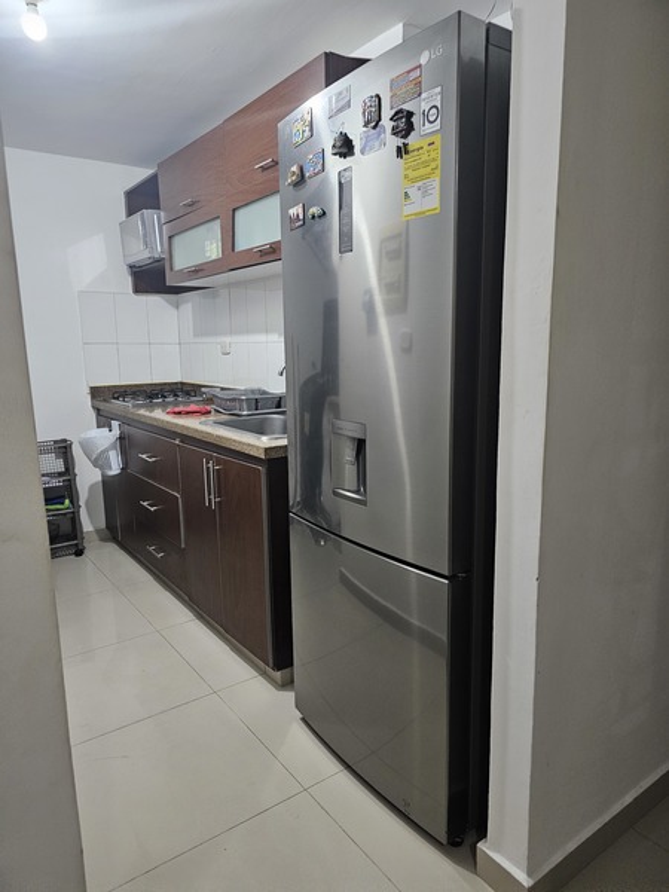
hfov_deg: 58.9
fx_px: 593
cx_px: 334
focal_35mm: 23
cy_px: 446
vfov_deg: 73.9
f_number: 1.7
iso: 800
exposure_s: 1/60
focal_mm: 6.3
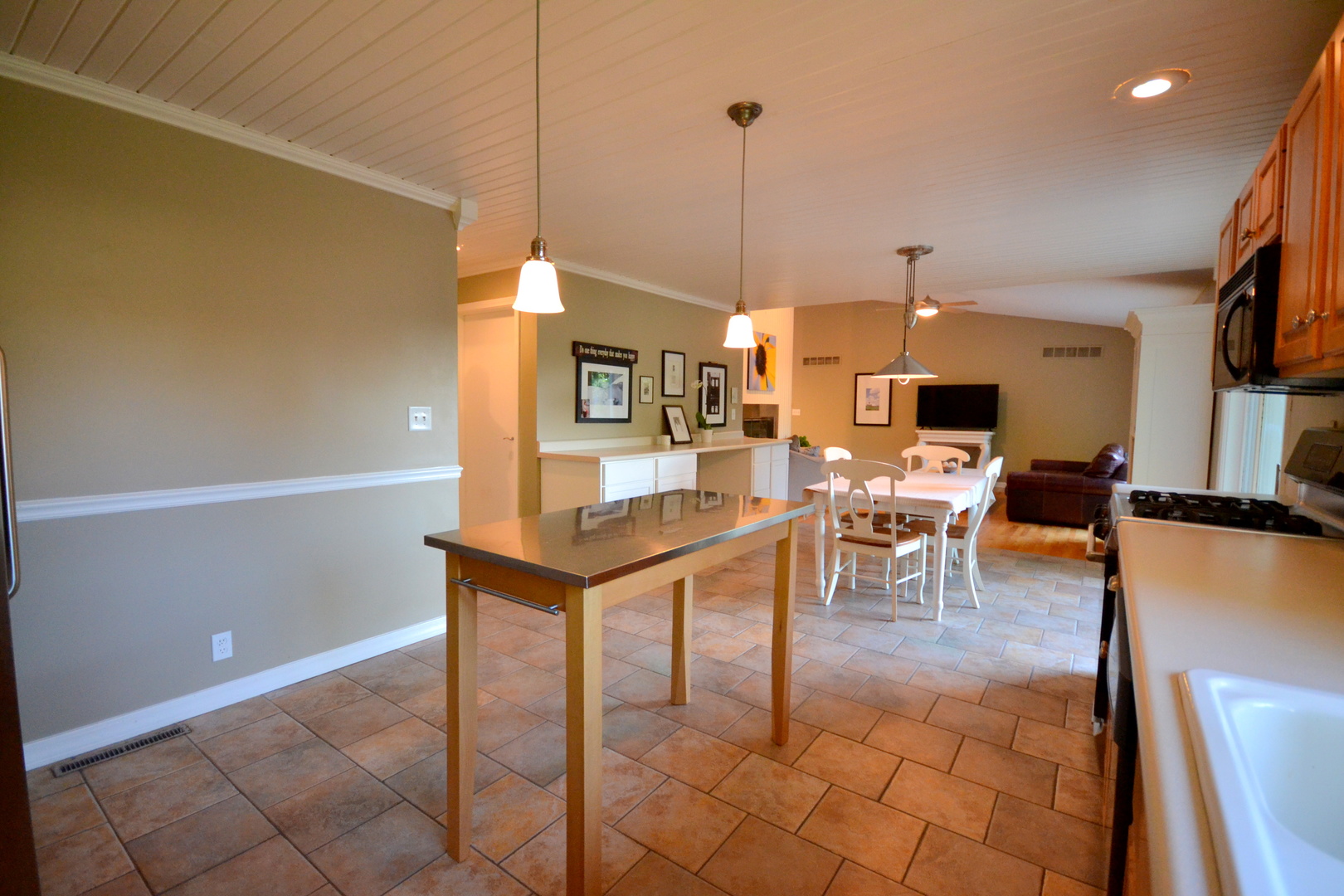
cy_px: 448
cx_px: 672
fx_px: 560
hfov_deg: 100.4
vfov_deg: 77.3
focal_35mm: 15
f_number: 4
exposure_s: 1/60
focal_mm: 10
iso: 1400
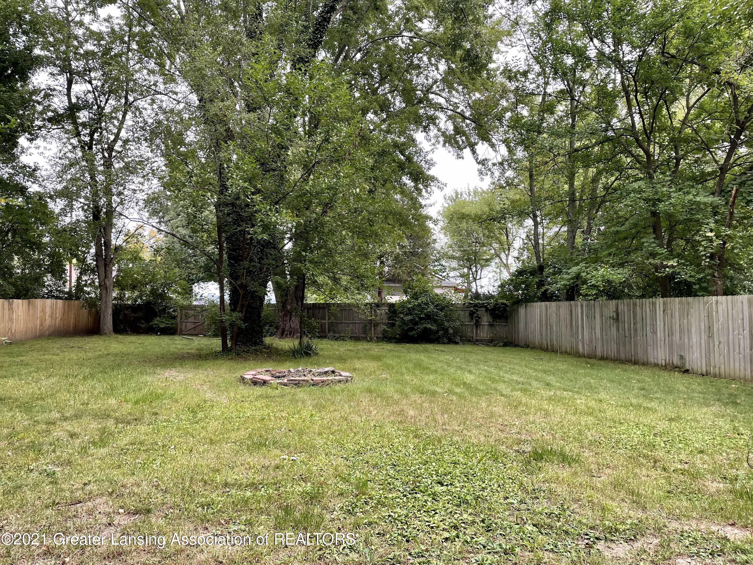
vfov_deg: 53.1
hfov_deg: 67.3
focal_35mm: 26
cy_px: 282
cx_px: 376
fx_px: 566
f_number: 1.6
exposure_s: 1/121
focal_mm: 4.2
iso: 64
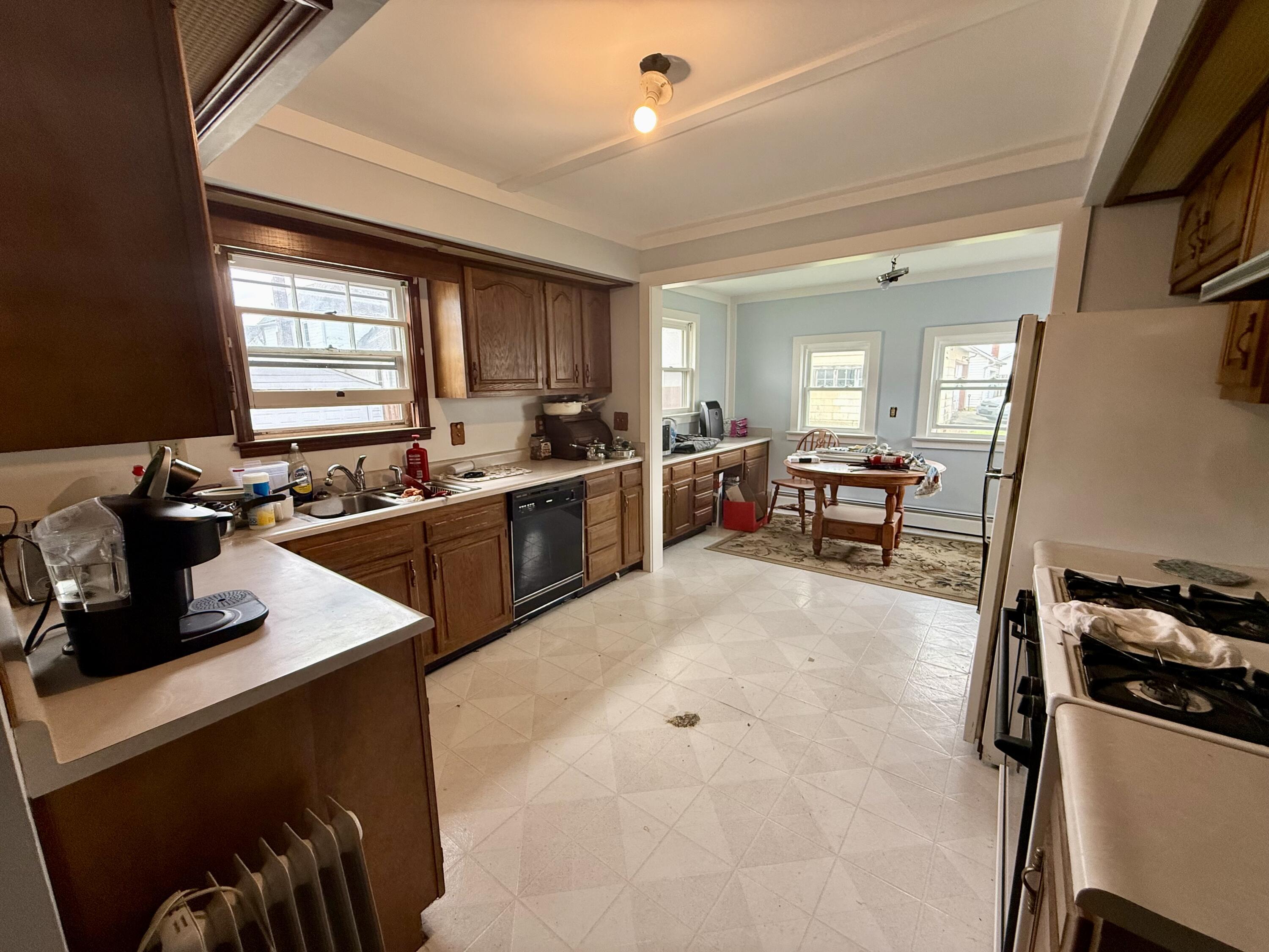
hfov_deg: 102.1
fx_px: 513
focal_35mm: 14
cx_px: 634
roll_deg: +0.9
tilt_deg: -10.7
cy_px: 476
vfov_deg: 85.7
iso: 160
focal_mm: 2.22
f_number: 2.2
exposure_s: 1/99
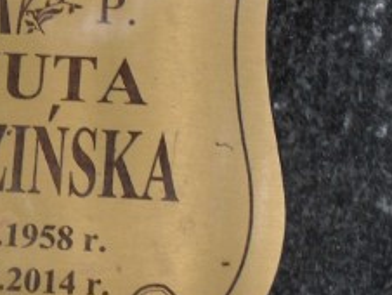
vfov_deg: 15.0
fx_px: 1122
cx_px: 43
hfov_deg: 19.5
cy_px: 170
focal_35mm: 99
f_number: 3.2
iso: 100
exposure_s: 1/45
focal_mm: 6.3
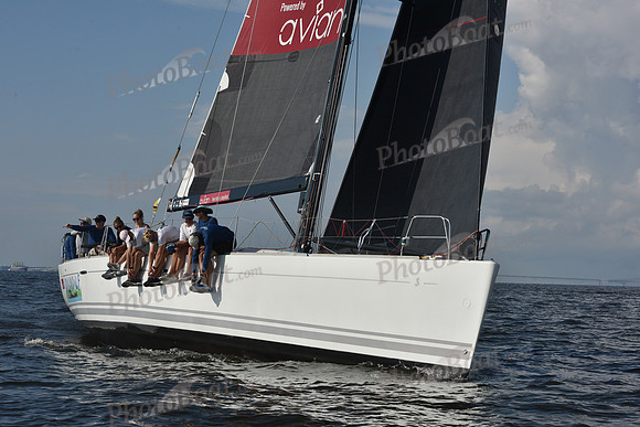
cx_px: 320
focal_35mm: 86
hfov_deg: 23.6
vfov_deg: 15.9
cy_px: 214
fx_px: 1529
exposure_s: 1/1250
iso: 250
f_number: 13
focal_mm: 86
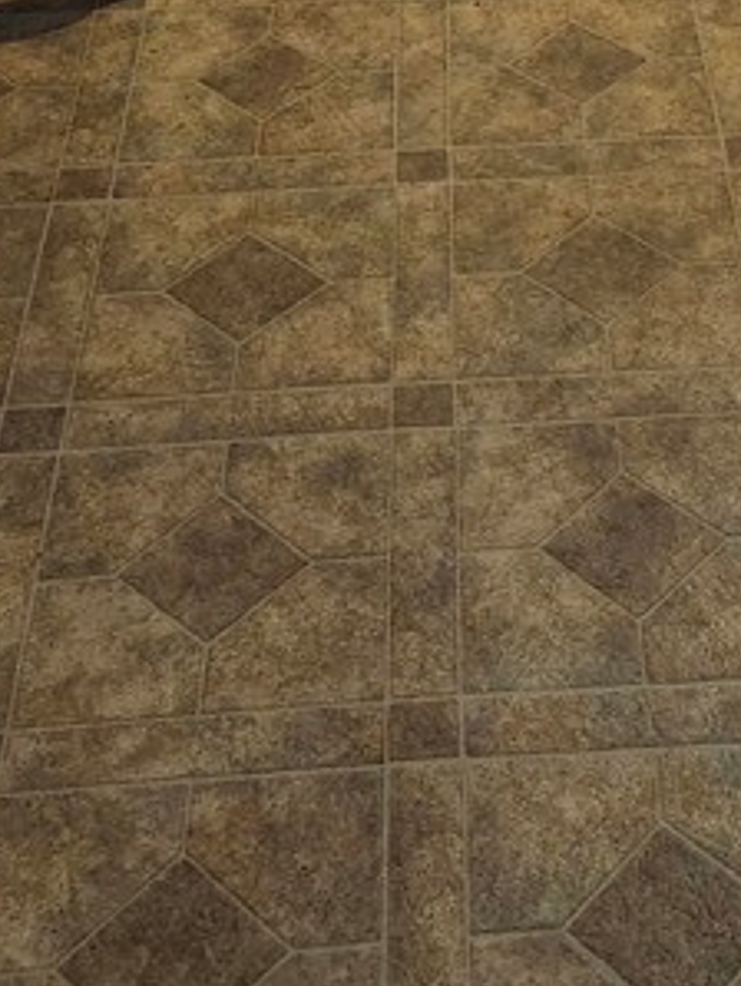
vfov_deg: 20.3
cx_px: 642
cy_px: -592
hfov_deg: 18.4
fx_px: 2252
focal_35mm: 79
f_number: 1.8
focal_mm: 5.54
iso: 800
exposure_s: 1/120
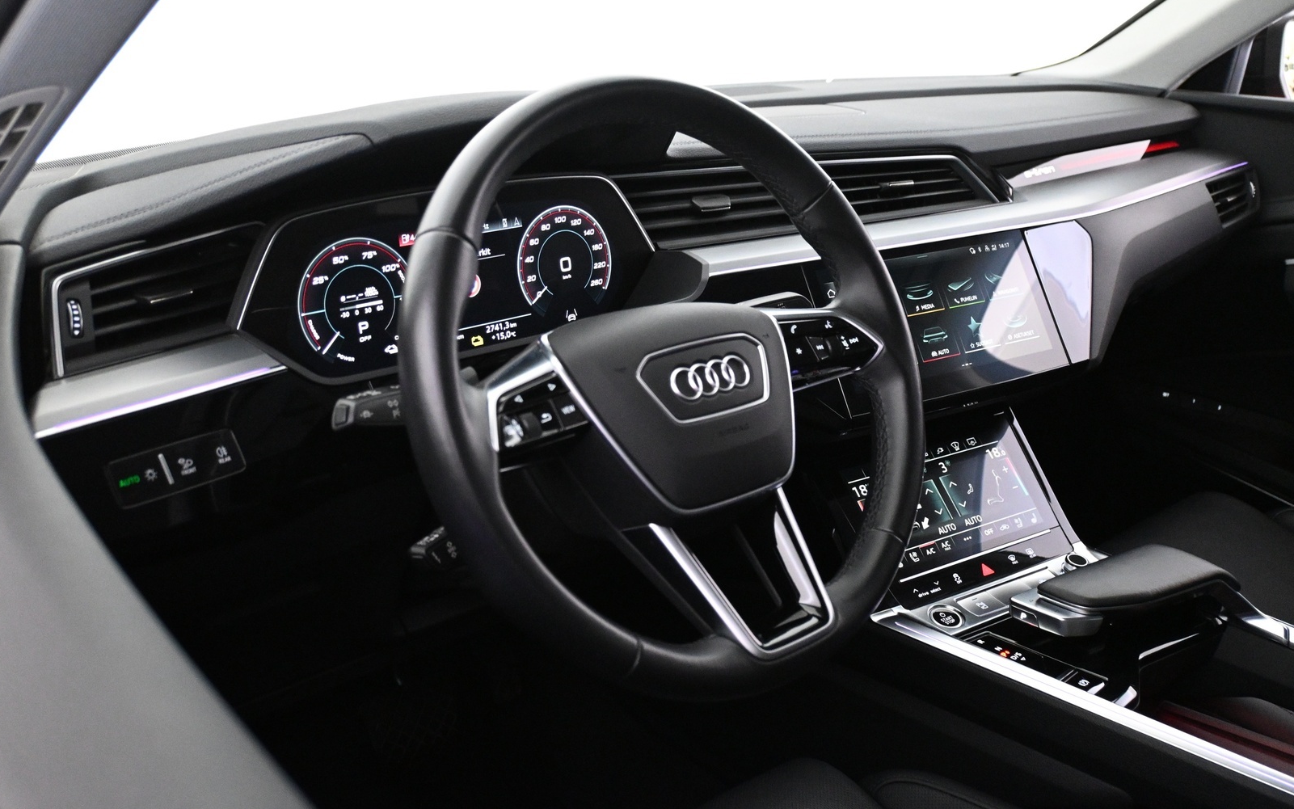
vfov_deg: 38.1
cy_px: 393
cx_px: 643
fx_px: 1173
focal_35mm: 33
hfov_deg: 57.8
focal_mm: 21.5
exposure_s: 1/40
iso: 4000
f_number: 4
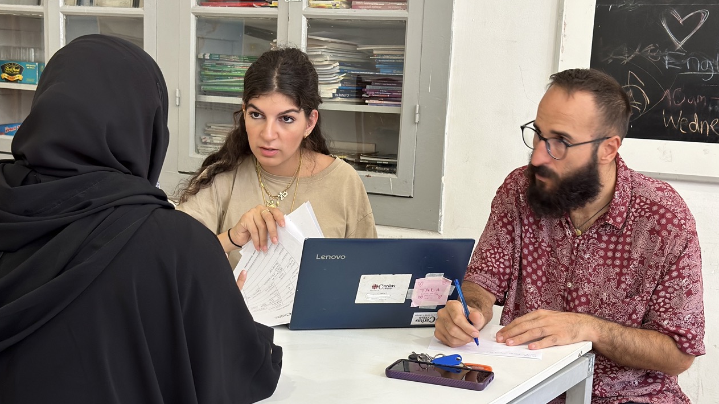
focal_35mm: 53
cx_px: 356
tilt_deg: -10.1
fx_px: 1010
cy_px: 254
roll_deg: -2.6
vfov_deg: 22.6
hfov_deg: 39.2
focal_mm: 6.86
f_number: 1.78
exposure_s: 1/50
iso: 200
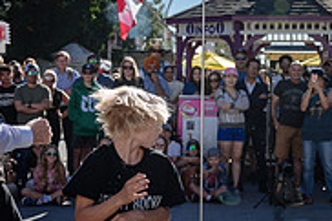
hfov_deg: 20.4
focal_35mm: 99
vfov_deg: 13.8
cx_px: 261
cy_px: 87
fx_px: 912
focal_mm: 30
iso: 64
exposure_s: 1/640
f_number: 3.5
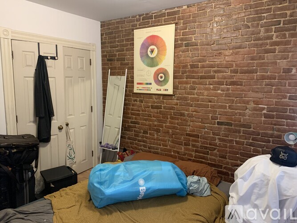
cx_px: 148
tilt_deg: -9.0
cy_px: 112
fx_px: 223
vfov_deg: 53.0
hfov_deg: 67.3
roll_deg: -0.2
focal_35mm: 26
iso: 400
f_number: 1.8
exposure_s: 1/40
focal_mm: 4.25
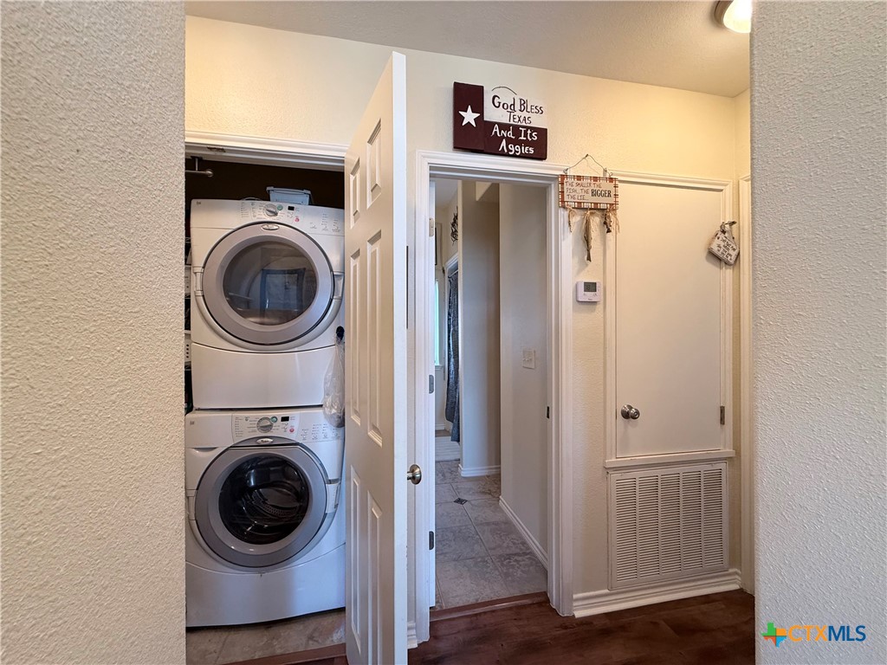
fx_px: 359
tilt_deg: +0.1
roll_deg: +0.3
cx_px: 444
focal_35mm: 14
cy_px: 332
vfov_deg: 85.7
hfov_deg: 102.1
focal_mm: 2.22
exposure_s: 1/60
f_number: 2.2
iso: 250
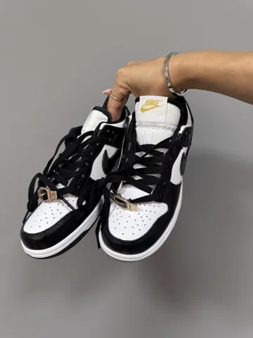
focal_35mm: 24
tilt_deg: -7.2
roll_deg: +0.9
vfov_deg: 71.6
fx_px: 234
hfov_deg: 56.8
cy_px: 169
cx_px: 126
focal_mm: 6.76
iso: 200
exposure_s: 1/68
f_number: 1.78
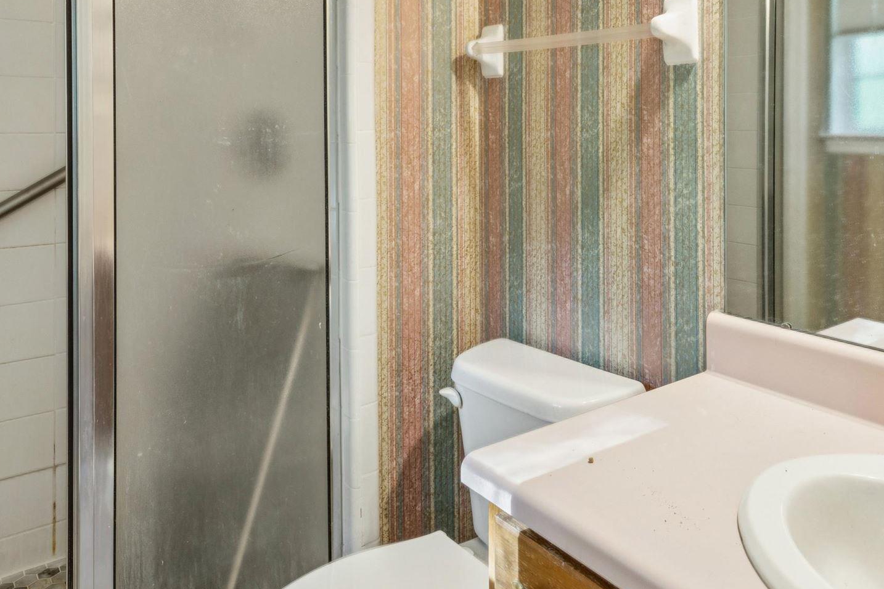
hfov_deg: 61.0
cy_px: 131
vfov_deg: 42.0
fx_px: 737
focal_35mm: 30
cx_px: 562
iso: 400
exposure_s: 1/2.5
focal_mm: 14
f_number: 13
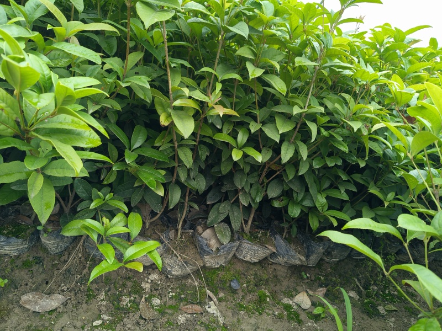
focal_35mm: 26
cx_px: 221
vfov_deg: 53.1
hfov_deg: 67.3
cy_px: 166
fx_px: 332
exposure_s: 1/303
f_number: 1.8
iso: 80
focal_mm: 4.84
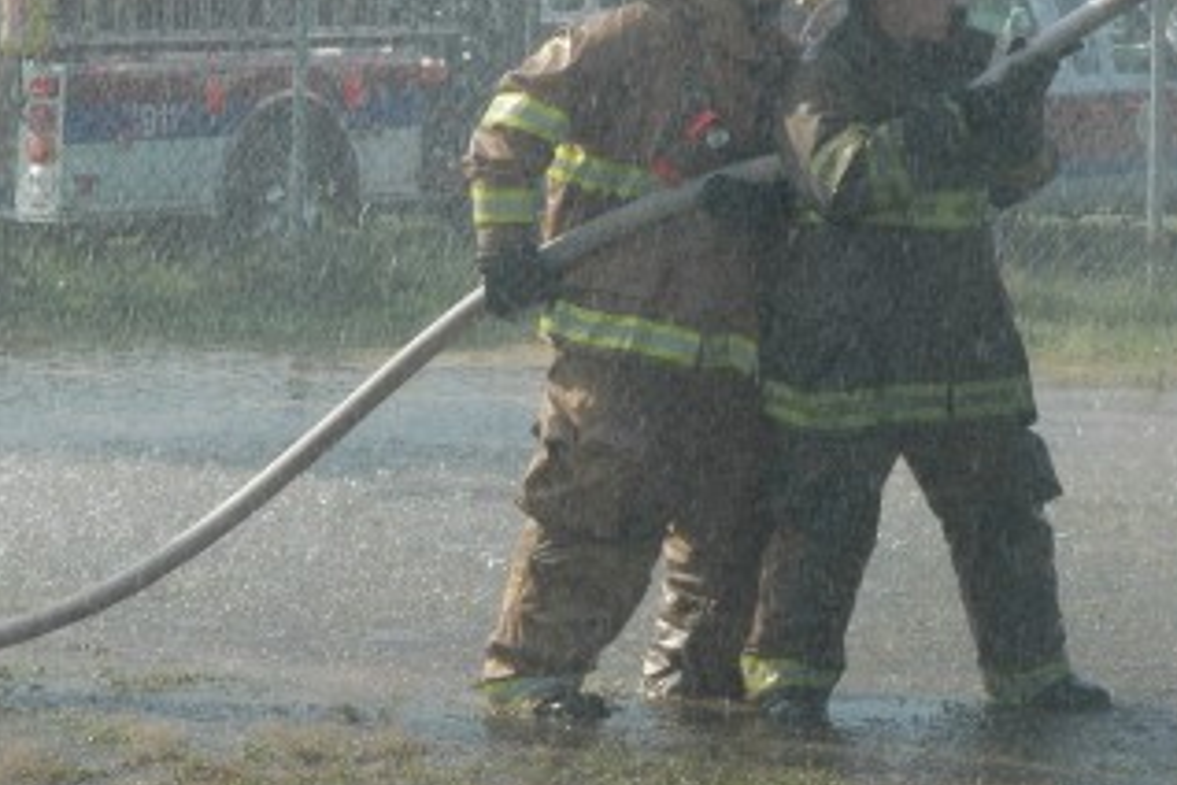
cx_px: 700
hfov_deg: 12.2
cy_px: 193
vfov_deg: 8.1
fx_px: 5525
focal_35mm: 169
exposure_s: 1/320
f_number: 9
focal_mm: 56
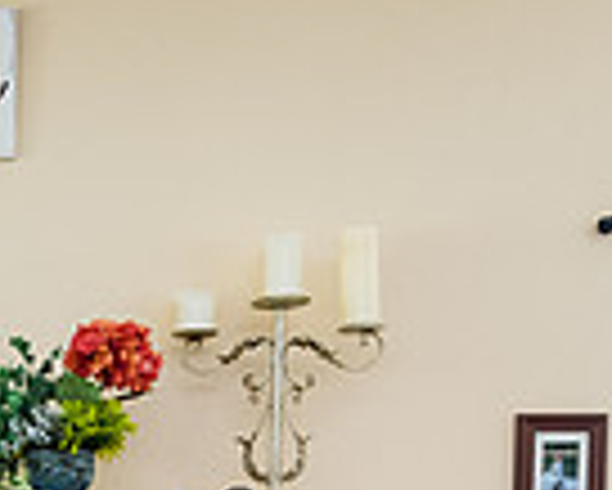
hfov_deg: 17.8
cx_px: -237
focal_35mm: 99
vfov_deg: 14.5
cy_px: 744
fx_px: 1794
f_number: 7.1
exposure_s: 1/160
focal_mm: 24
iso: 3200
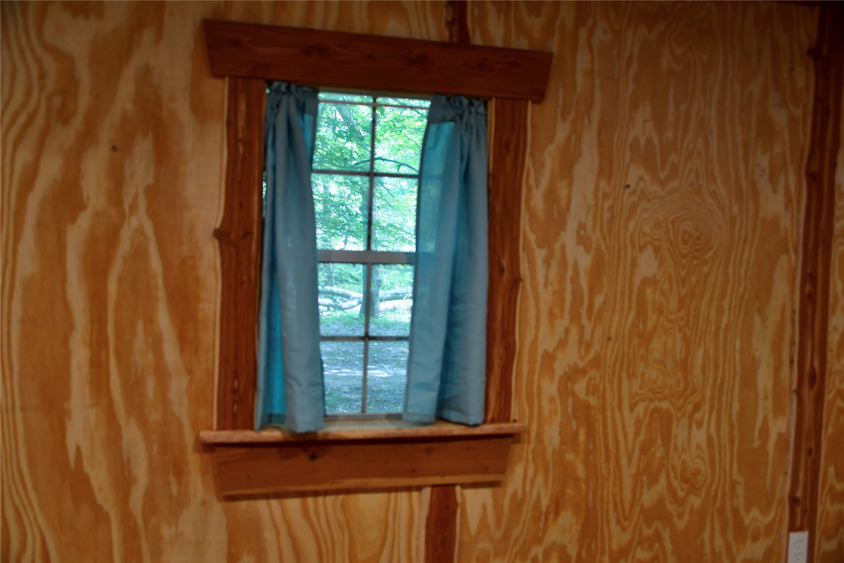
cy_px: 282
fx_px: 797
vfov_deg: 38.9
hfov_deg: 55.8
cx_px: 422
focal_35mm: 34
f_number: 3.8
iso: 320
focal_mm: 34
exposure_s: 1/50
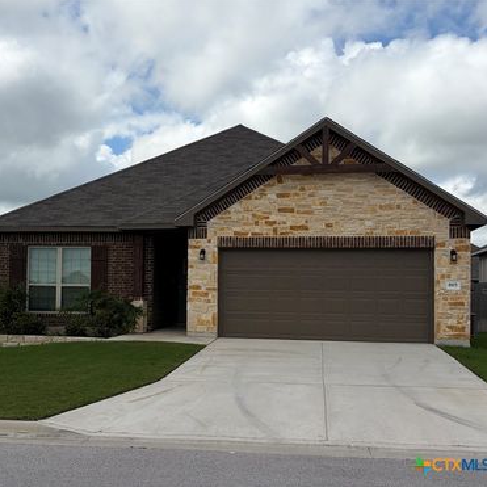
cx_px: 177
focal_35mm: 31
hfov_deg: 51.9
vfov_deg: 52.5
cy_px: 242
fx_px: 493
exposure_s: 1/6993
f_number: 1.6
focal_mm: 5.96
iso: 64
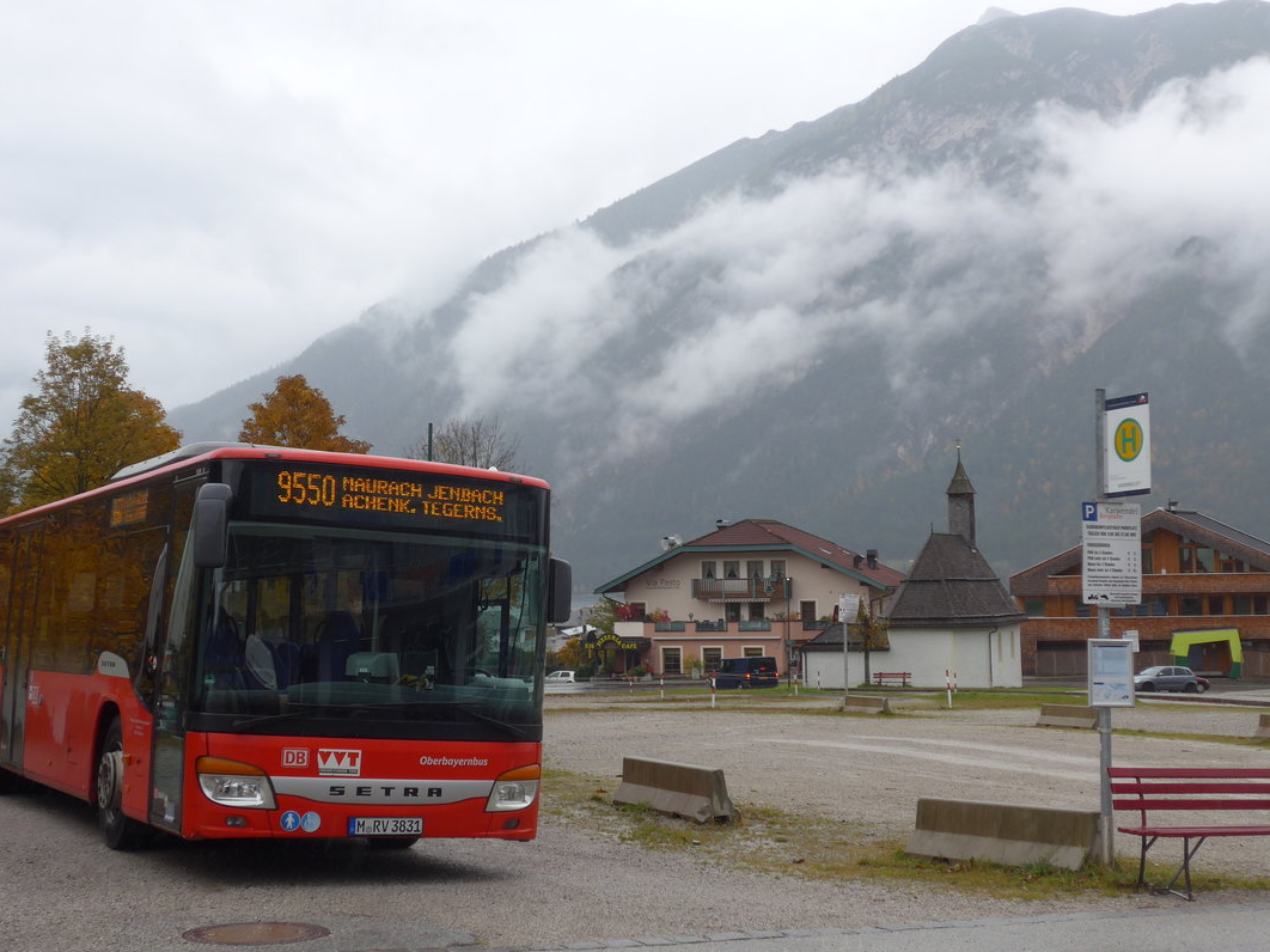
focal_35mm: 52
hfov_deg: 36.8
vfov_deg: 28.0
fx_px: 1907
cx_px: 599
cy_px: 466
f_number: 3
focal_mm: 9.5
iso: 80
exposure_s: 1/250
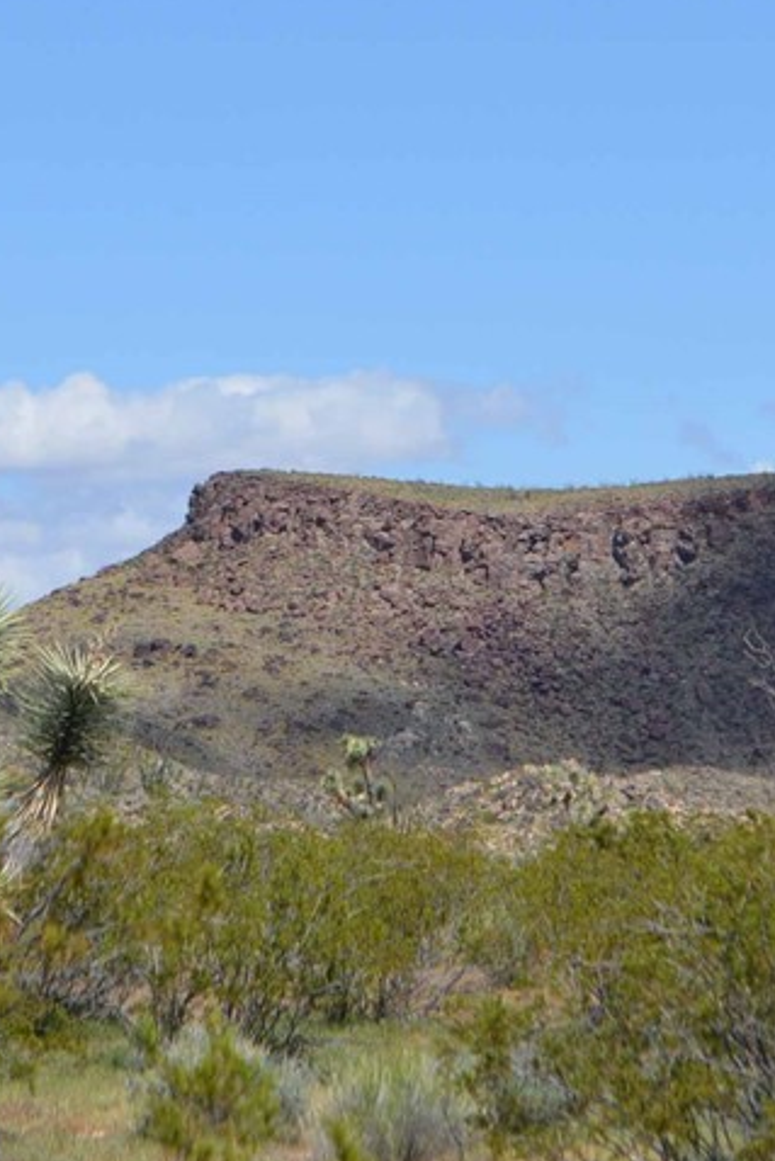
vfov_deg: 11.0
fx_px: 6038
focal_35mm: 187
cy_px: 498
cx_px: 547
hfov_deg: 7.3
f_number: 7.1
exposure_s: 1/2000
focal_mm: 55
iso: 400
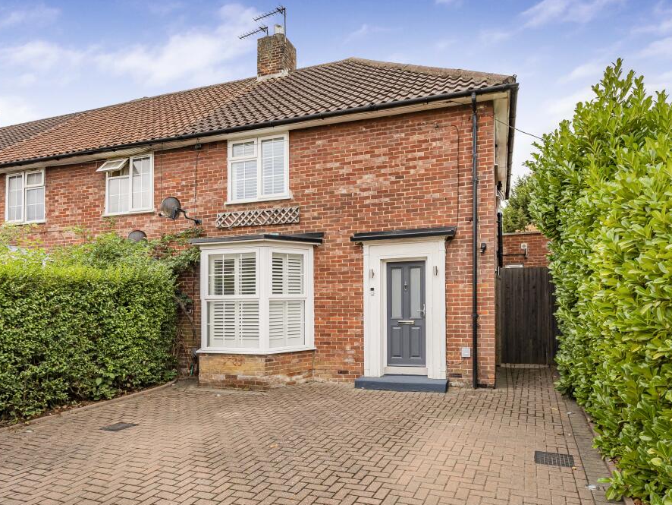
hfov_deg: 81.1
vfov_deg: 65.4
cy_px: 258
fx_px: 393
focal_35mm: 20
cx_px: 330
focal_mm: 18.2
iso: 320
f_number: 11
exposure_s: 1/250
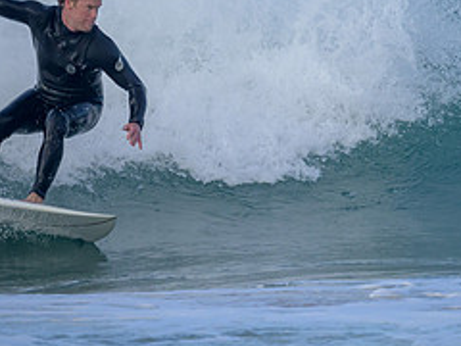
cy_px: -16
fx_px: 24811
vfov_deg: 0.8
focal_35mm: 1863
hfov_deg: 1.1
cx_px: 307
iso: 800
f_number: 6.3
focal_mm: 800
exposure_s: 1/2500
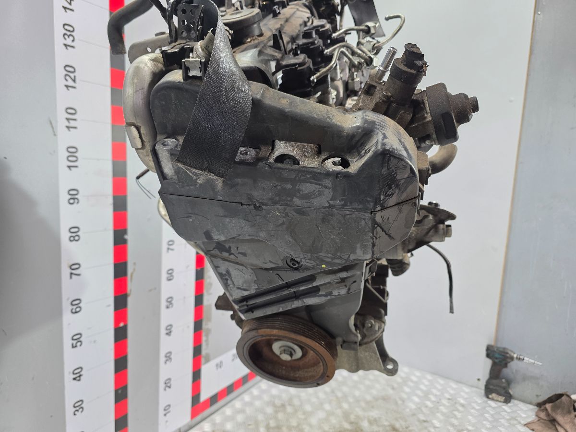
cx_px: 288
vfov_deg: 58.9
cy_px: 216
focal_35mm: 23
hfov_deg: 73.9
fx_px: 383
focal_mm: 6.3
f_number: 1.7
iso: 160
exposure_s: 1/100
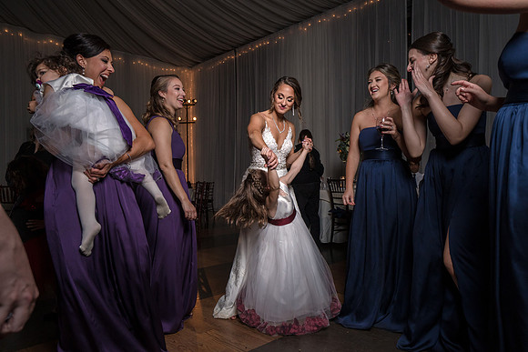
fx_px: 367
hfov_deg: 71.5
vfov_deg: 51.3
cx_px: 264
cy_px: 176
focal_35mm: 25
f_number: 5.6
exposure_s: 1/200
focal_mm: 25
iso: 2000
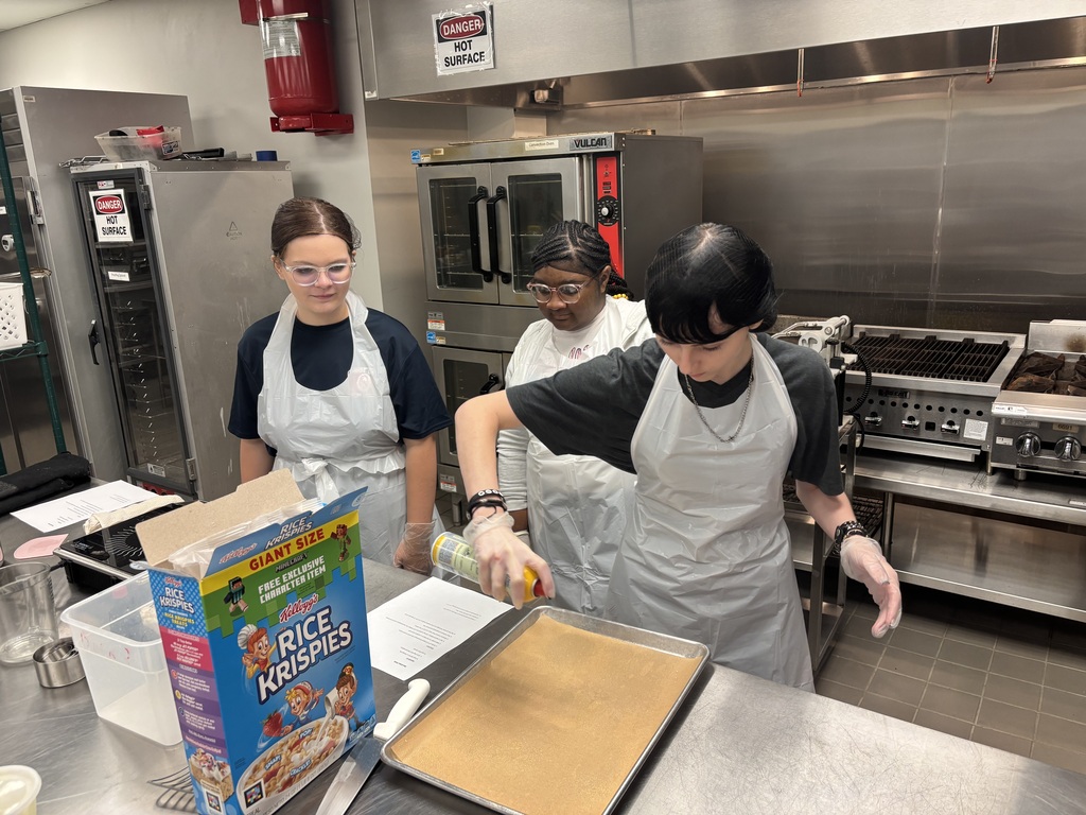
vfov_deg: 53.1
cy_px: 408
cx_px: 543
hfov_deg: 67.3
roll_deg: +2.6
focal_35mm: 26
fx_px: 816
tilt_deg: -15.6
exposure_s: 1/60
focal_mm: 5.96
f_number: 1.6
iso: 100
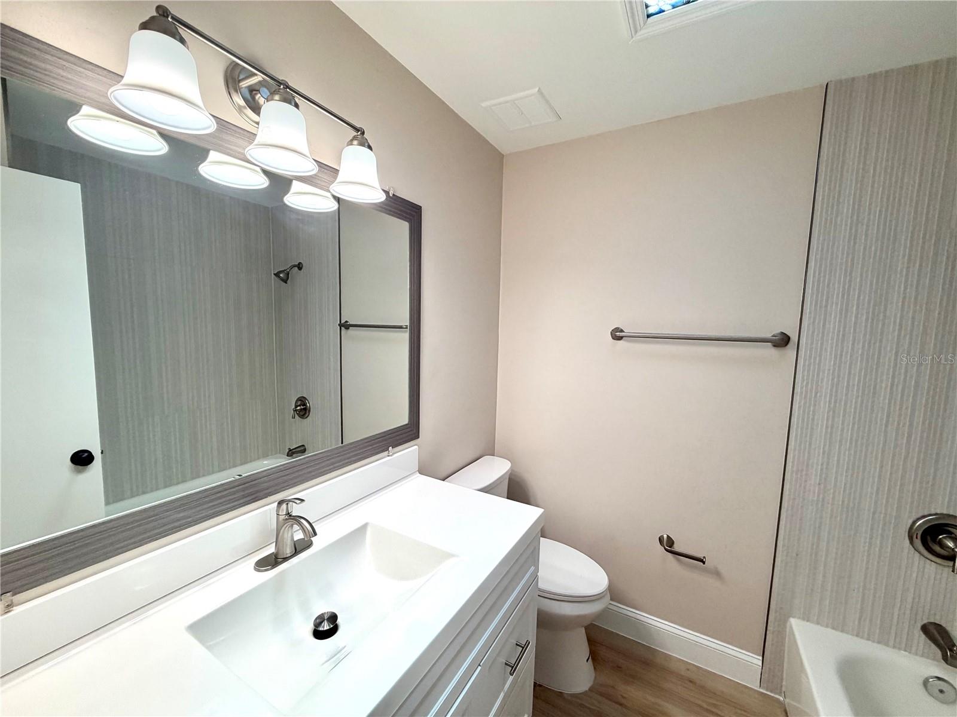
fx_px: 387
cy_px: 358
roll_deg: -0.6
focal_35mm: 14
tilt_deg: -5.0
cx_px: 478
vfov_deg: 85.7
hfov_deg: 102.1
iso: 100
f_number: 2.2
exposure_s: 1/120
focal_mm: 2.22
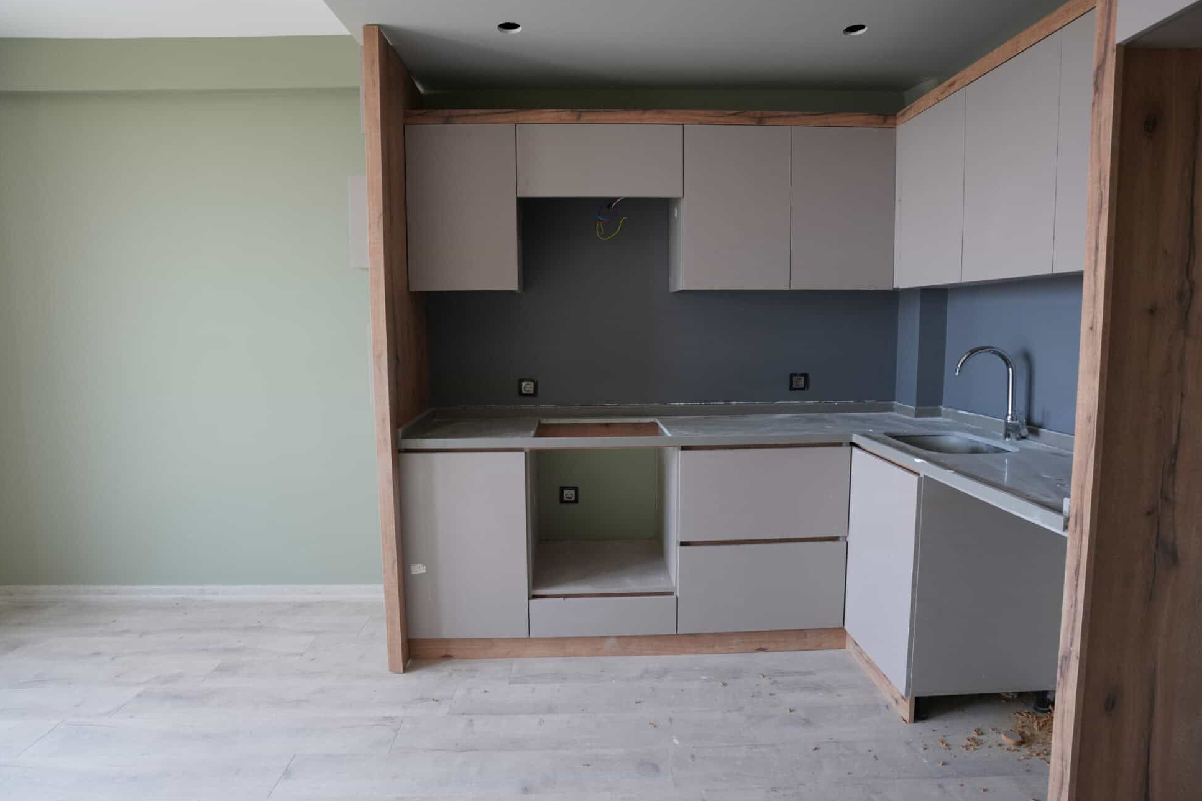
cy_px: 381
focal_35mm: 18
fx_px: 601
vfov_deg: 67.3
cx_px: 595
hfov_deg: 90.0
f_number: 4
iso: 800
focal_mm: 17
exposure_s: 1/160
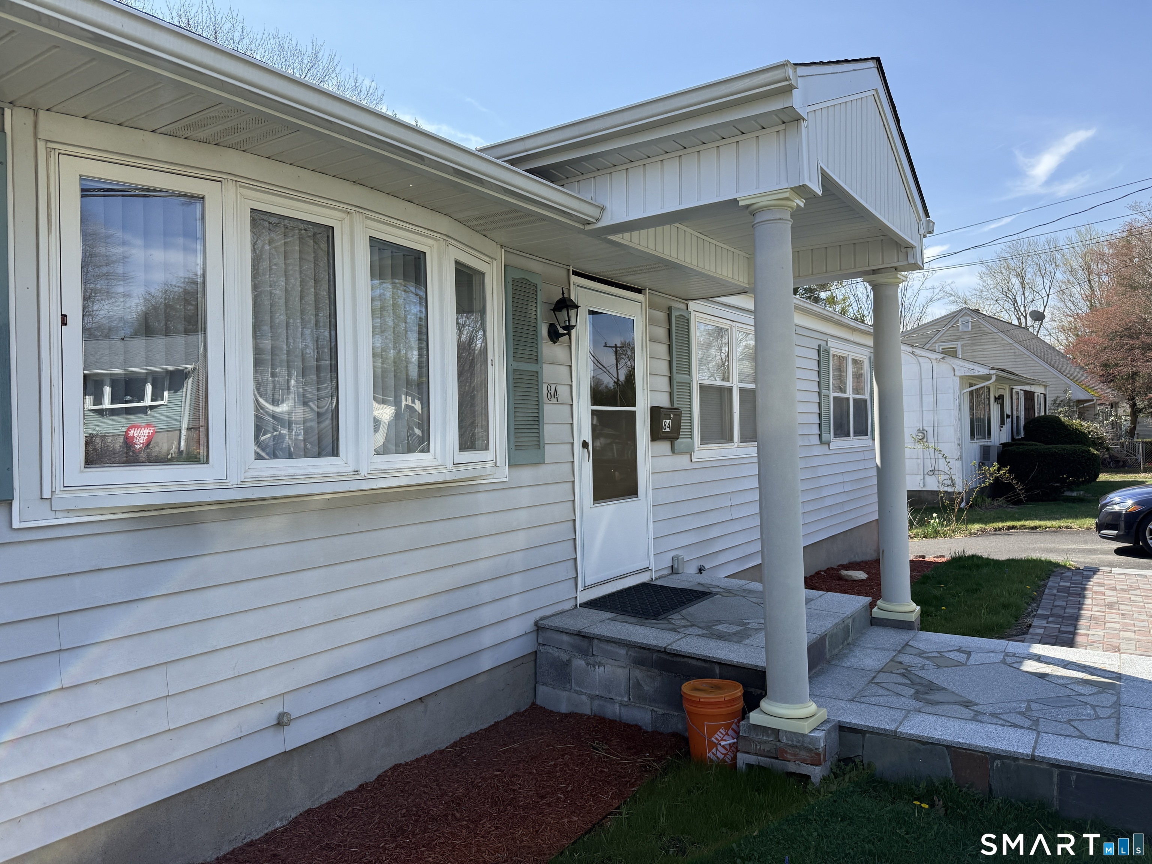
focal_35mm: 24
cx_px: 576
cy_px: 432
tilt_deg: +2.9
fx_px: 799
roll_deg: +0.5
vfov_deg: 56.8
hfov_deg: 71.6
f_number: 1.78
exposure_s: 1/2801
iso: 100
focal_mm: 6.76
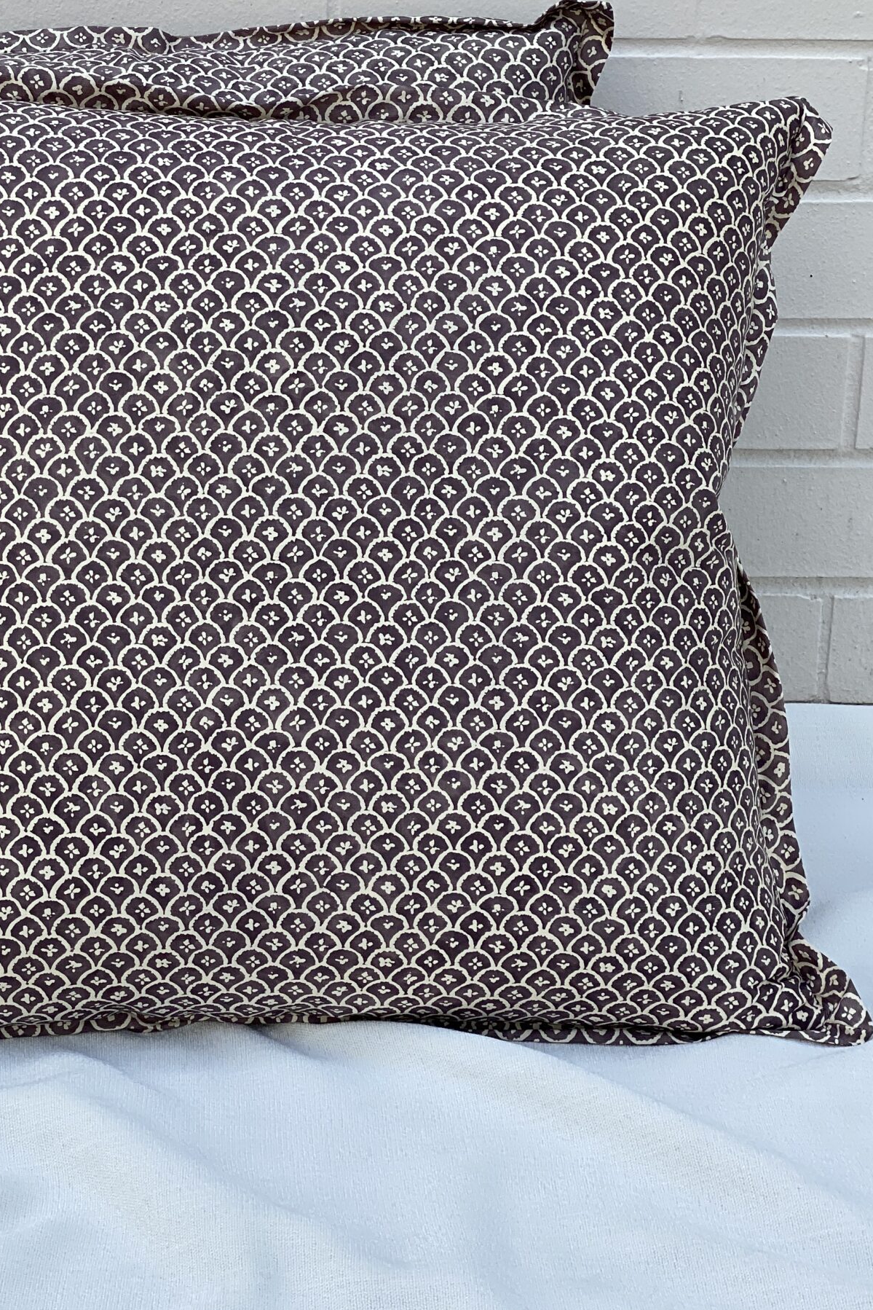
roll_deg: -1.2
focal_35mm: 77
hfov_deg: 17.6
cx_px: 238
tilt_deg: -16.9
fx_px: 2800
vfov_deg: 26.2
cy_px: 501
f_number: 2
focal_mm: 6
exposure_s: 1/1065
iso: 20
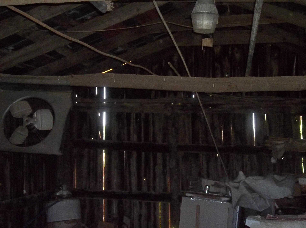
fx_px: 459
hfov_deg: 36.9
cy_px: 114
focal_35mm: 52
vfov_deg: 27.9
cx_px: 153
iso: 400
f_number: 5
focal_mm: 9.3
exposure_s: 1/60
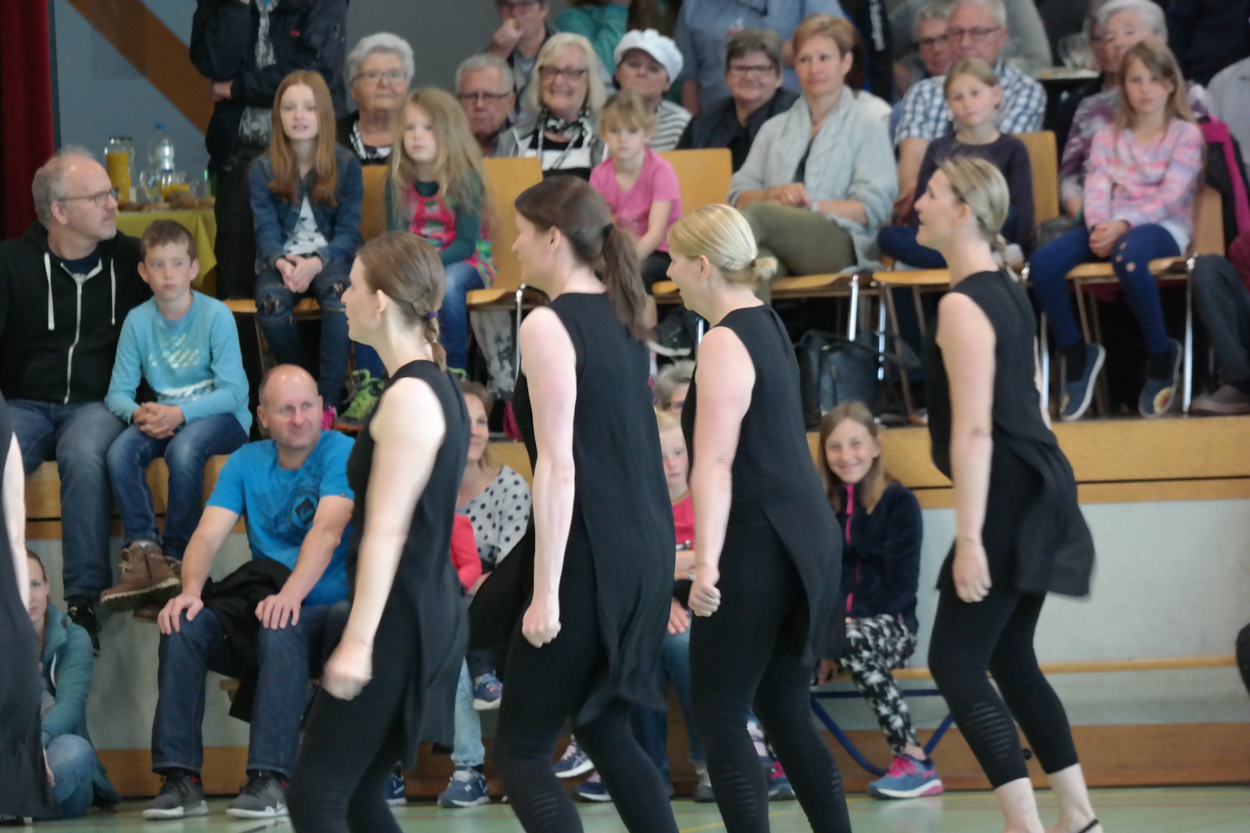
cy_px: 416
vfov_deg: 5.9
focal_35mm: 231
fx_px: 8019
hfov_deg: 8.9
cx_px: 625
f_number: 5.6
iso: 3200
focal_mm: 150
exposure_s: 1/50
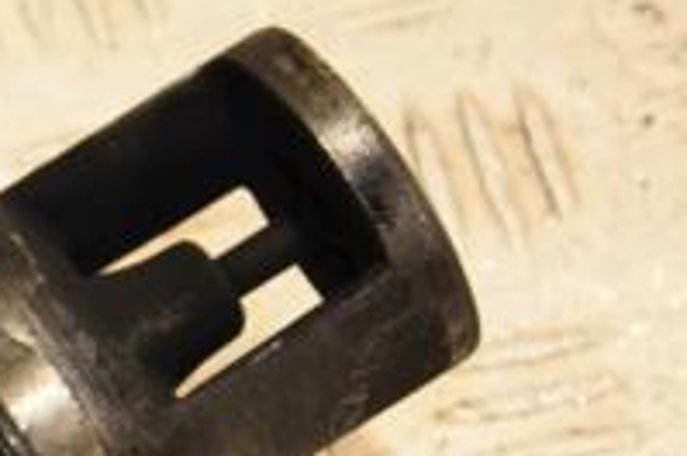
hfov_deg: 7.2
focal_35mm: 281
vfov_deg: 4.9
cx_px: -335
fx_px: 5354
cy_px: 397
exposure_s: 1/200
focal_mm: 62
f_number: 5.6
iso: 800
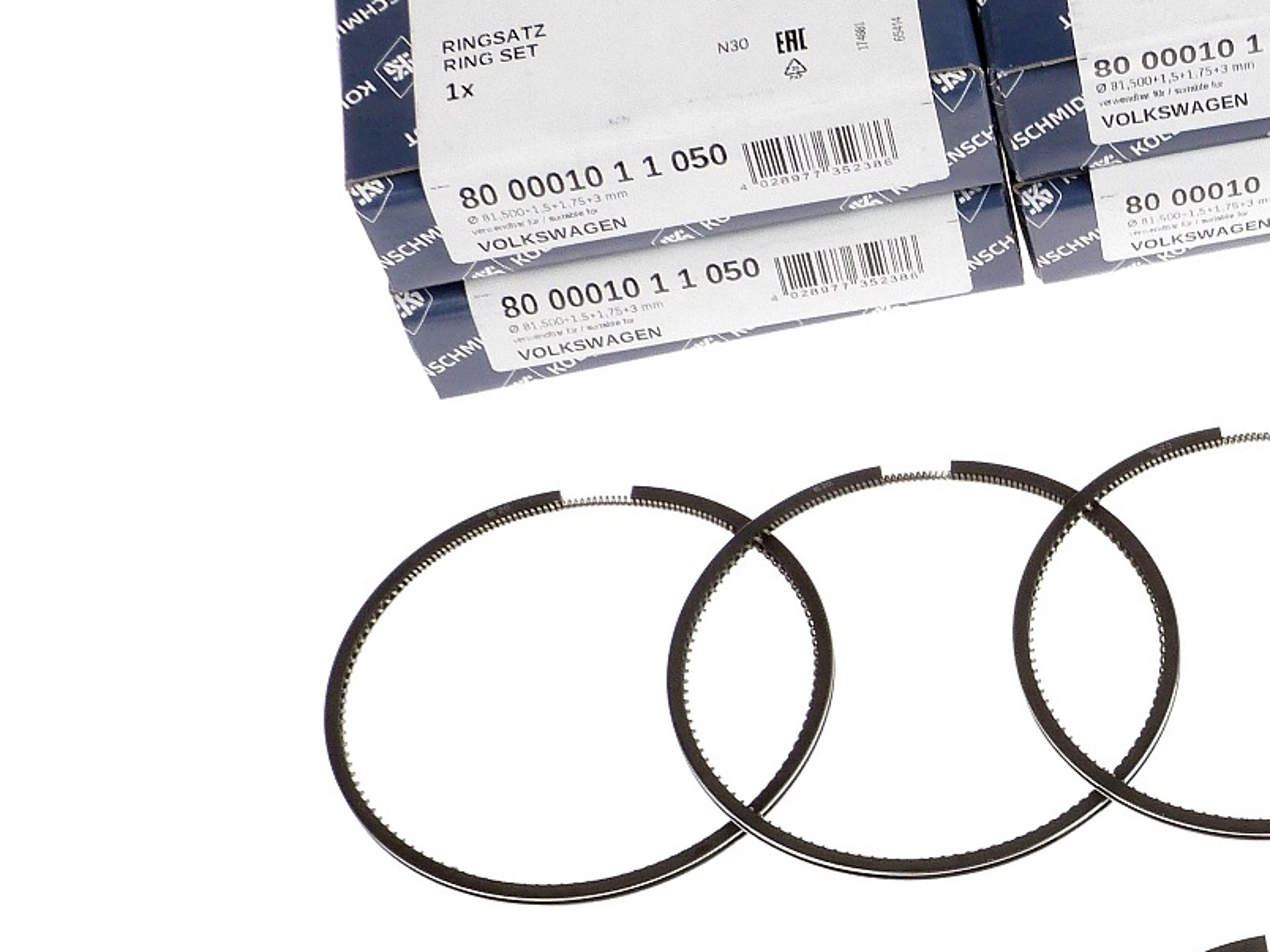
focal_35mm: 107
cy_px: 1031
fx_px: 3926
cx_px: 1515
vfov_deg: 13.6
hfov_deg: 17.5
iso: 100
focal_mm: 7.6
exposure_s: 1/80
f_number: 3.2
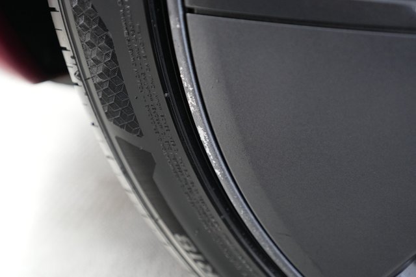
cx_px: 208
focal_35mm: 28
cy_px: 138
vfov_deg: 46.4
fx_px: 323
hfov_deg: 65.5
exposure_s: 1/60
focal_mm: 28
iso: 4000
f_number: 2.8
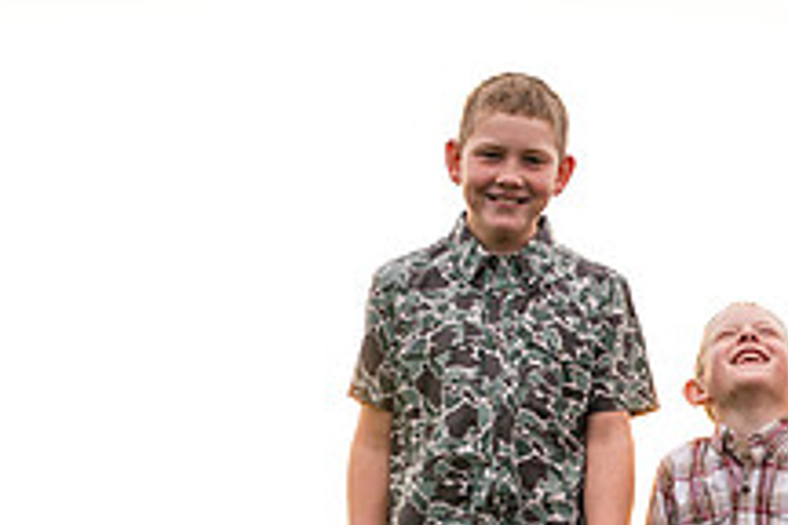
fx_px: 4990
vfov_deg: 6.0
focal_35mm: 228
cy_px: 505
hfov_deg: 8.9
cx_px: 886
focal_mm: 85
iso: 640
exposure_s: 1/250
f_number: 3.2
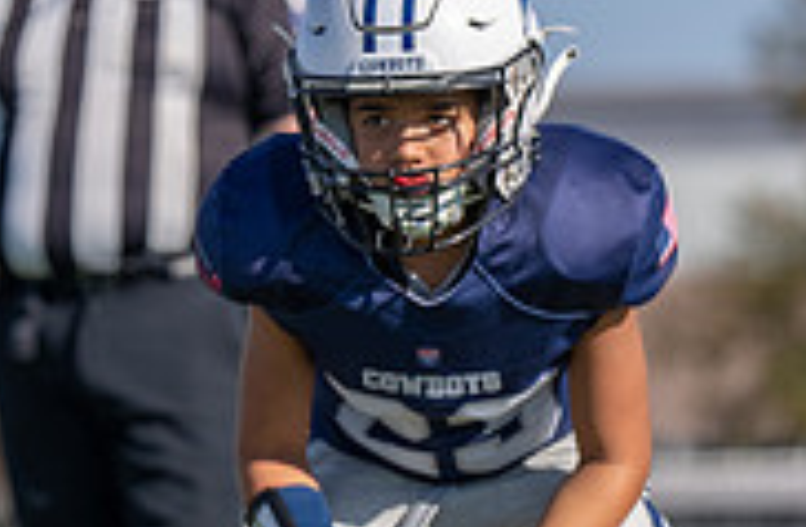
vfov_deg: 2.3
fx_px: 13353
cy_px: 456
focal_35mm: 600
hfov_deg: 3.4
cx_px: -268
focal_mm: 130
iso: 160
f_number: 3.2
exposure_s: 1/3200
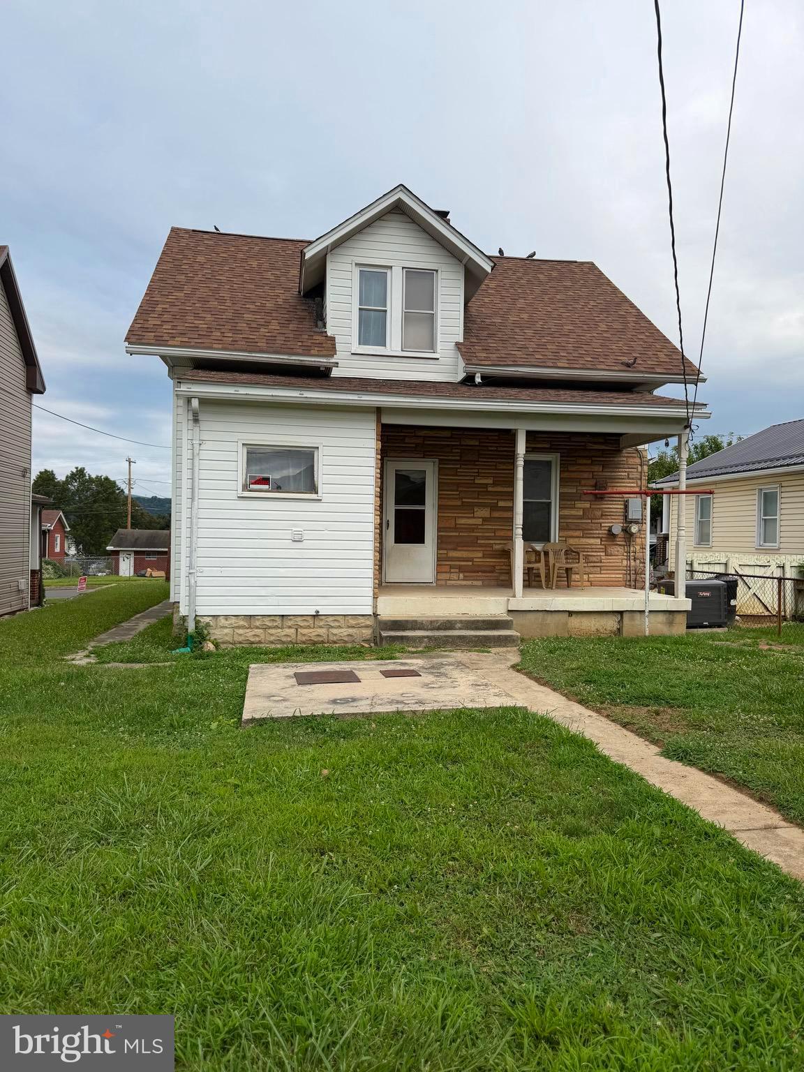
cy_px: 536
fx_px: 743
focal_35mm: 24
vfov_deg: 71.6
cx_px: 402
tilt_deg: +0.0
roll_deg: -1.3
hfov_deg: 56.8
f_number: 1.78
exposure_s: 1/3953
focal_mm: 6.76
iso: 80
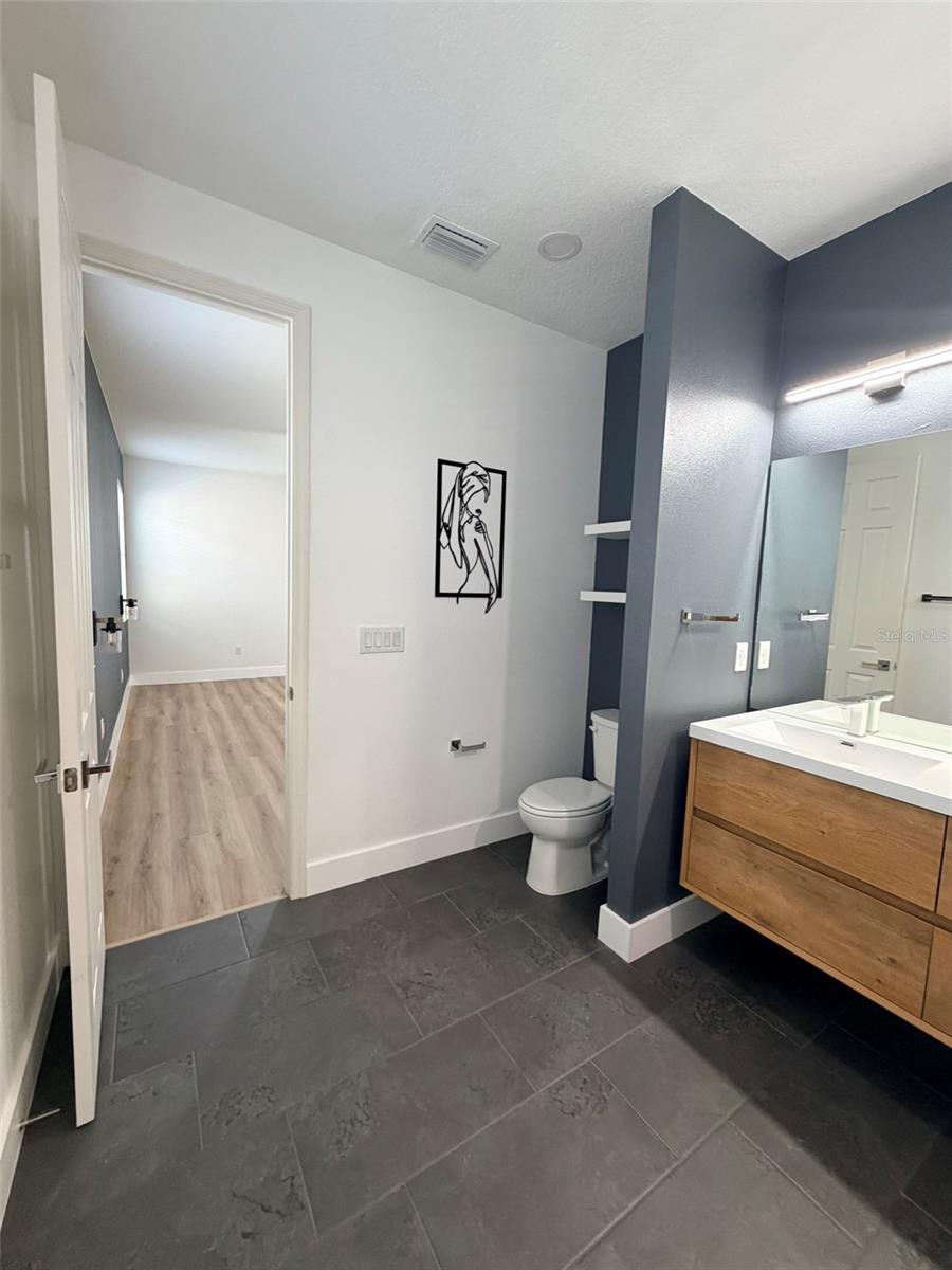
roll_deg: -2.7
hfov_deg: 85.7
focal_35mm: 14
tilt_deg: -5.8
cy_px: 635
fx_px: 513
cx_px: 476
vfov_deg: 102.1
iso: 250
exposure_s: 1/60
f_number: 2.2
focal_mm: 2.22
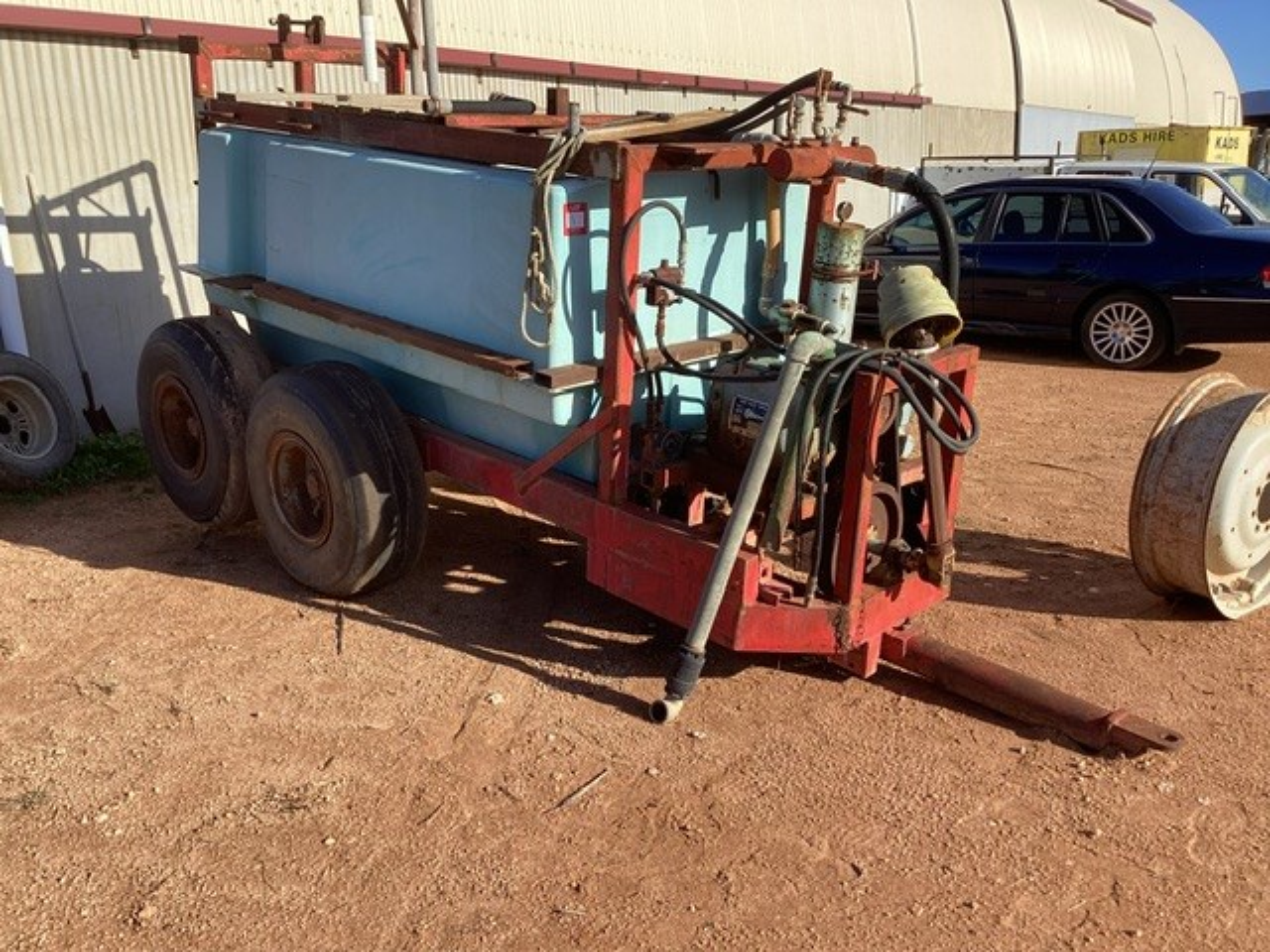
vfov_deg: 45.4
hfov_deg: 58.4
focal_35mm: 31
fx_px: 1137
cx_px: 635
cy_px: 476
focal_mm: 3.3
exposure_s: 1/858
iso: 25
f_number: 2.4
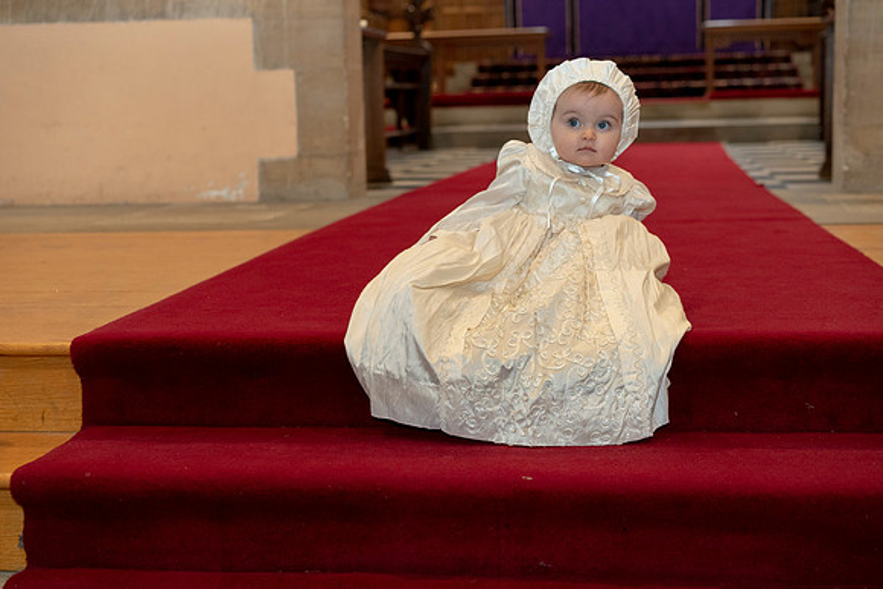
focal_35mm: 55
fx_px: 1349
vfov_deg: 24.6
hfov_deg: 36.2
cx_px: 442
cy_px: 294
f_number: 4
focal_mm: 55
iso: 3200
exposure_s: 1/160
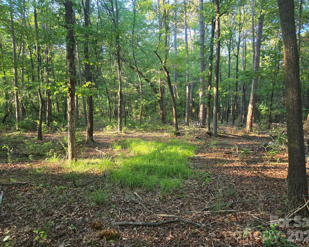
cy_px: 124
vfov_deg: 58.8
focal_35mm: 24
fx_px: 219
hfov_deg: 70.3
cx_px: 156
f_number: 1.8
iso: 160
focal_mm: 5.4
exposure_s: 1/180
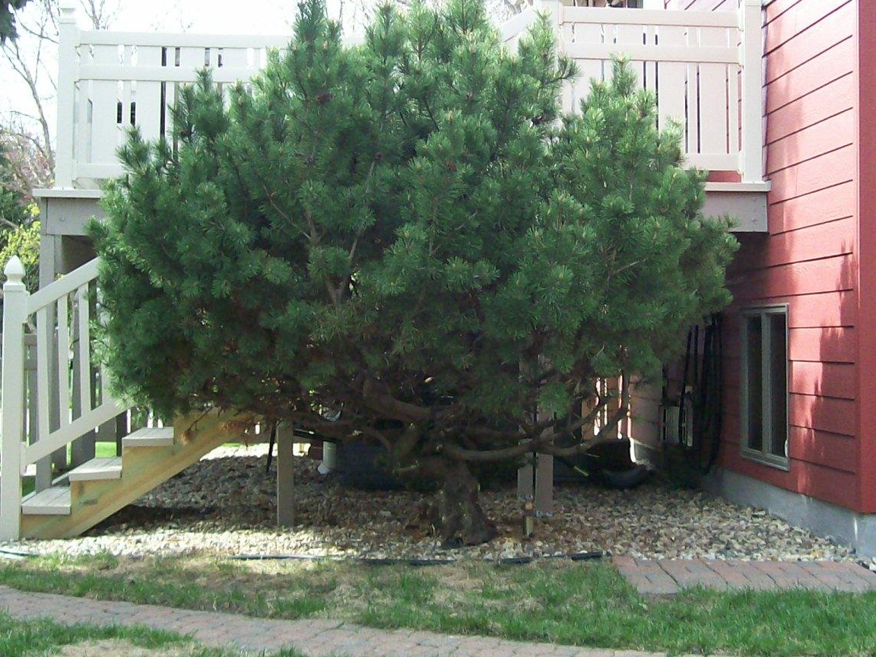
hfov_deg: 27.0
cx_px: 525
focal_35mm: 72
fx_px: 1822
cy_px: 205
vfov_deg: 20.4
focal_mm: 6
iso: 80
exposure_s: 1/226
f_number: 2.7
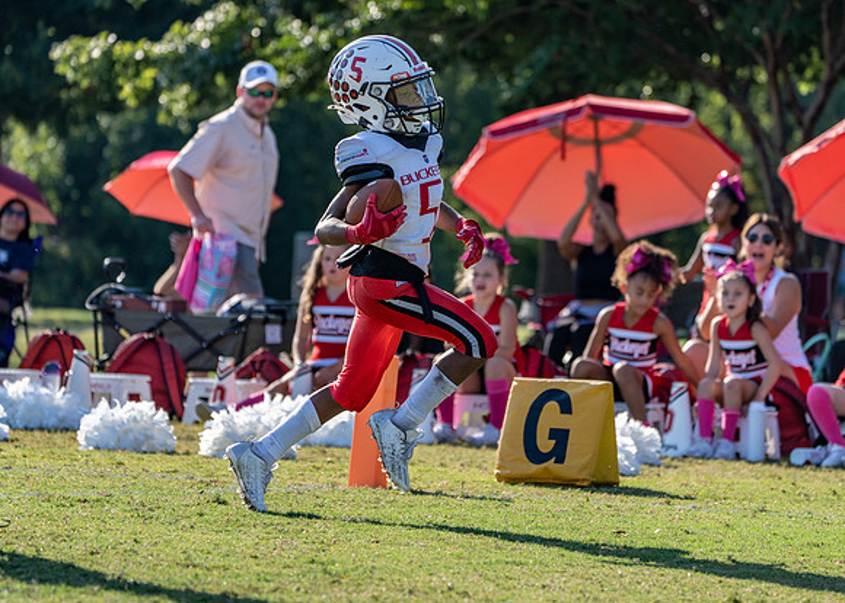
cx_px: 456
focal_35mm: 246
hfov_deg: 8.2
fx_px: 5899
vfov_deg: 5.9
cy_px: 305
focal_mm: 218
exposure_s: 1/1600
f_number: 5.6
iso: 500
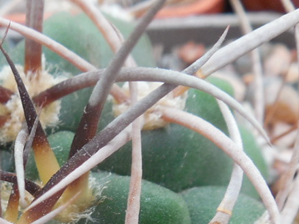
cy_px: 281
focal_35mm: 113
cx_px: -10
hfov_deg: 17.0
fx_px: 976
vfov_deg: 12.7
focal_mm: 5.6
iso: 125
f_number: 3.6
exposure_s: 1/60
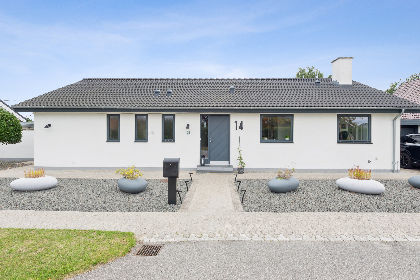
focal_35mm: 19
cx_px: 208
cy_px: 136
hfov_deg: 86.9
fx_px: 222
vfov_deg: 64.6
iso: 200
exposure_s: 1/80
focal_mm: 18
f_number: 10
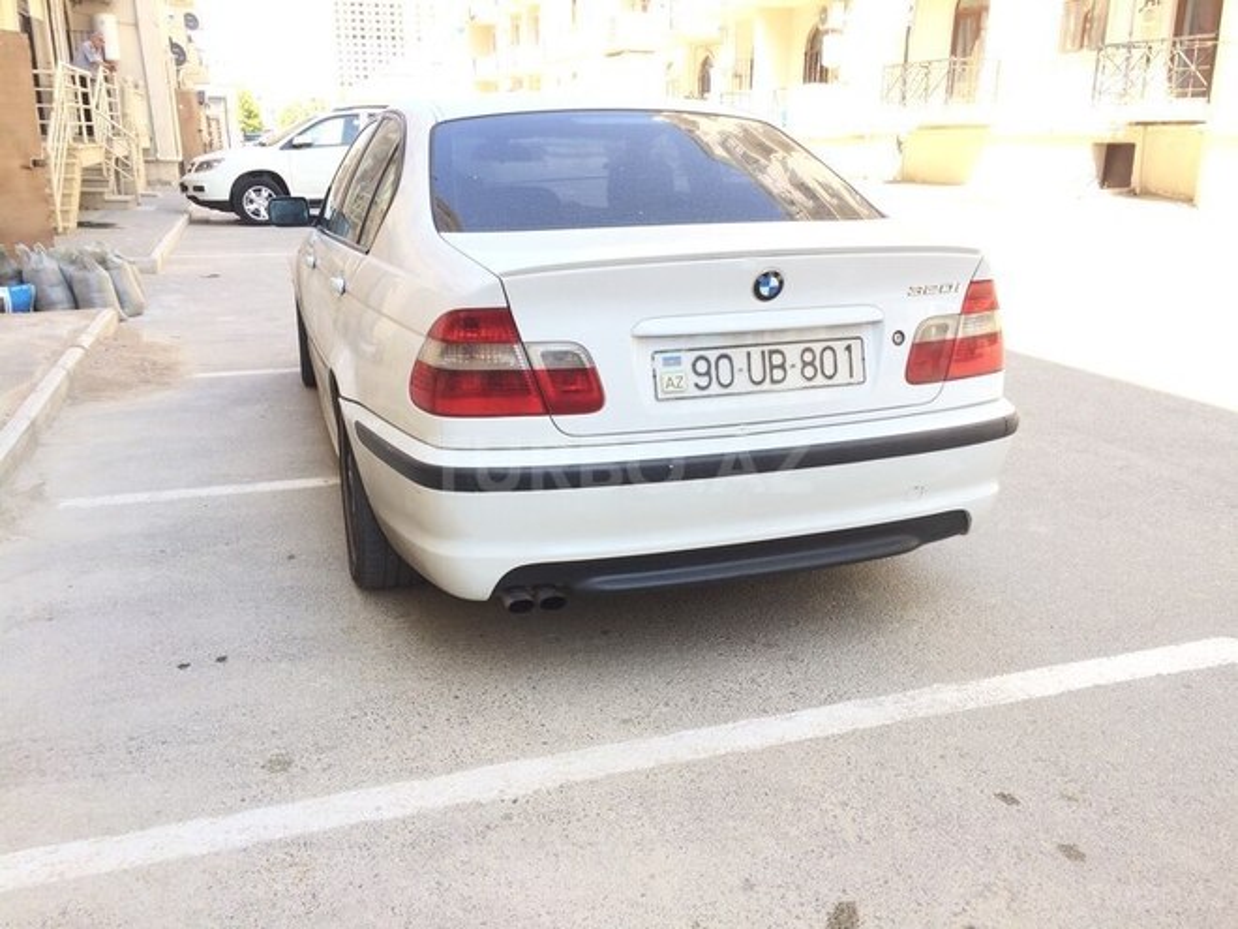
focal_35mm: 29
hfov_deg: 61.7
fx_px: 1037
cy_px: 464
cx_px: 619
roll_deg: -1.5
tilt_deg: -18.1
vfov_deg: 48.2
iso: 32
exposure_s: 1/366
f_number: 2.2
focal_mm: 4.15
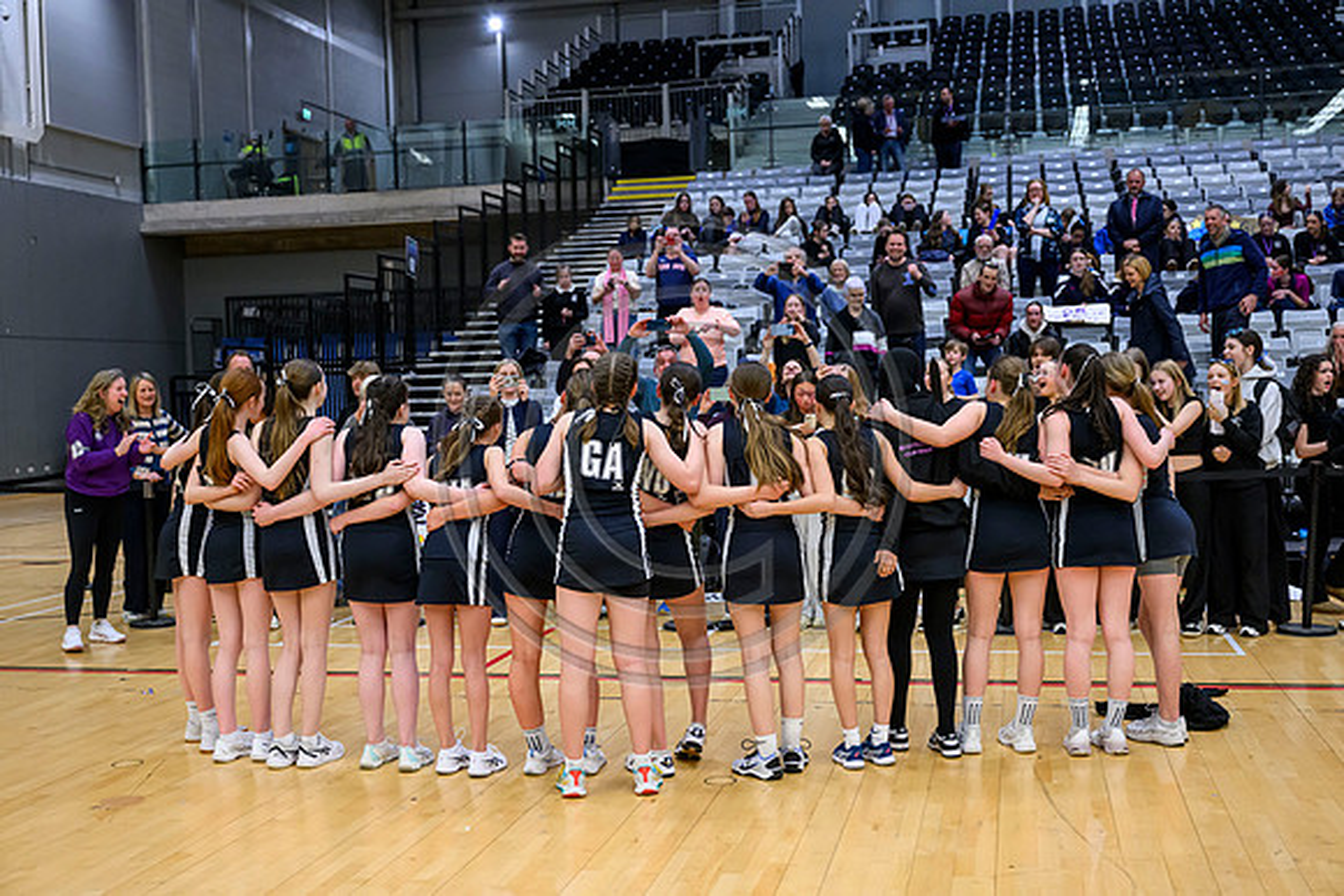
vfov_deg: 33.4
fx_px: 1494
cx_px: 672
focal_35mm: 40
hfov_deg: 48.4
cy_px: 448
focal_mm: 40
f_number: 4
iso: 5000
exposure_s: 1/500
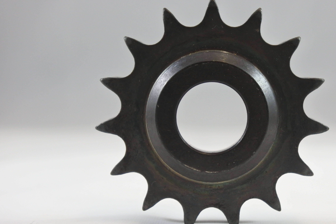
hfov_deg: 19.3
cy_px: 125
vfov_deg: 12.9
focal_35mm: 106
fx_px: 989
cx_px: 203
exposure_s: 1/100
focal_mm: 30
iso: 800
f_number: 5.6
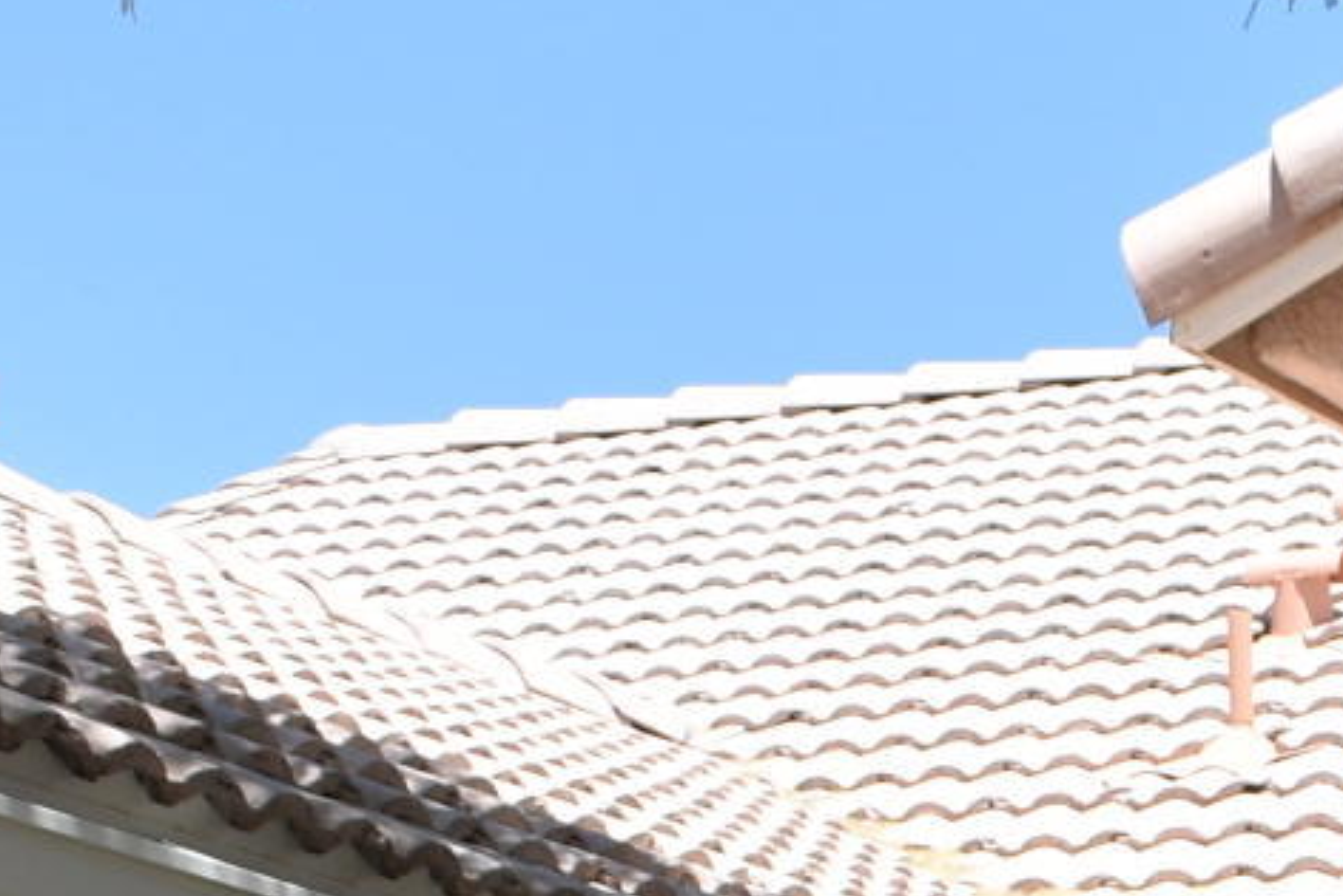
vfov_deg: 6.5
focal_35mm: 200
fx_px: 7470
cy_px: 2332
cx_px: 1921
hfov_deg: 10.0
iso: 100
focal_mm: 21
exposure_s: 1/200
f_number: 7.1
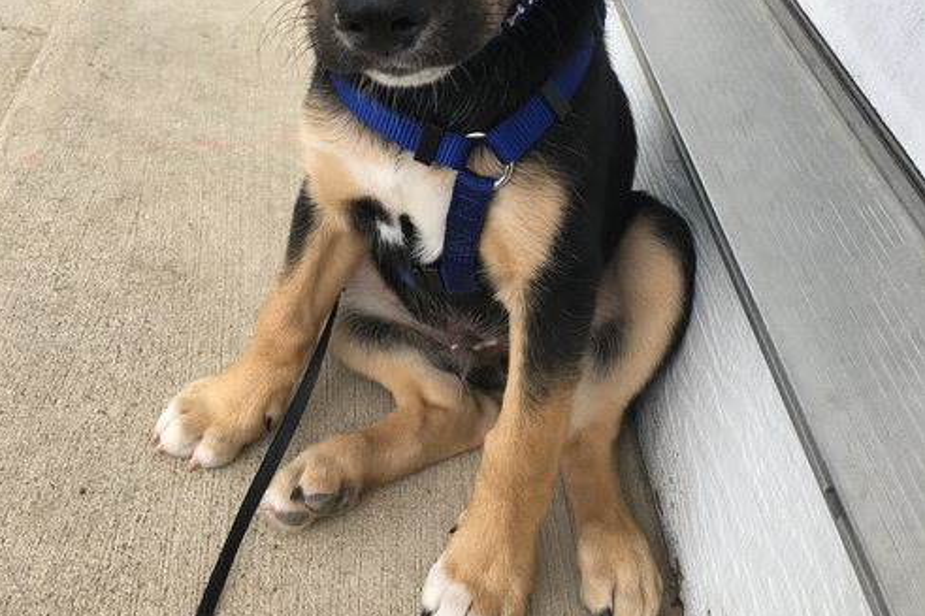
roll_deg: -11.5
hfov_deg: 47.4
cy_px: 106
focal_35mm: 41
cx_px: 458
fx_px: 1053
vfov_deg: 31.6
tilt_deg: -33.3
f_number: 2.2
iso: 25
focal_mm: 4.15
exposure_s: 1/275
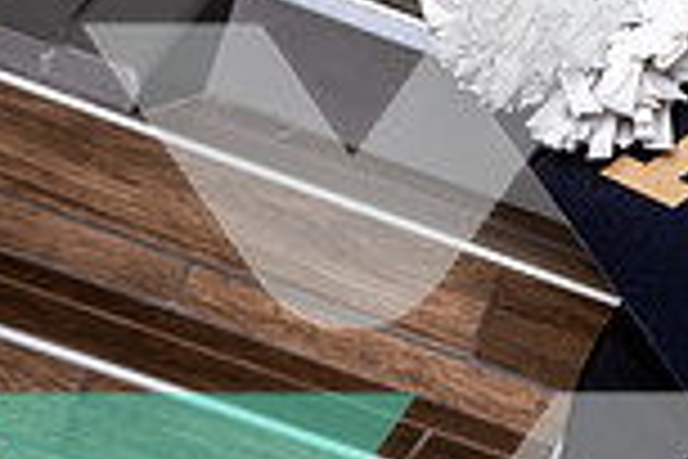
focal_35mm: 125
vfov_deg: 10.9
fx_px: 2389
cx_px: 1106
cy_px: 88
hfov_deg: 14.9
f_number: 8
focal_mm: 33
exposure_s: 1/200
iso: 200
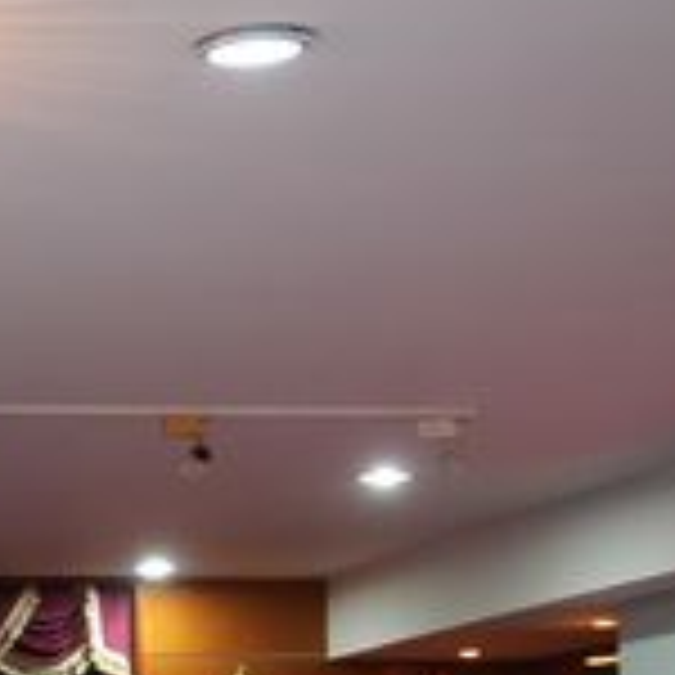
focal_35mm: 128
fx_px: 2817
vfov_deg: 13.2
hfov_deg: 12.2
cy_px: 850
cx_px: -644
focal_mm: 25
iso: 1000
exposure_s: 1/25
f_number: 6.3
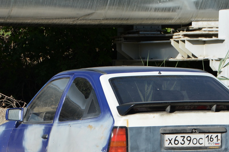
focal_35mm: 291
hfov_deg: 7.1
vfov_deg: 4.7
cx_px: 126
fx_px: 1849
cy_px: 116
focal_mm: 105
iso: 140
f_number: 8
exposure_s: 1/250
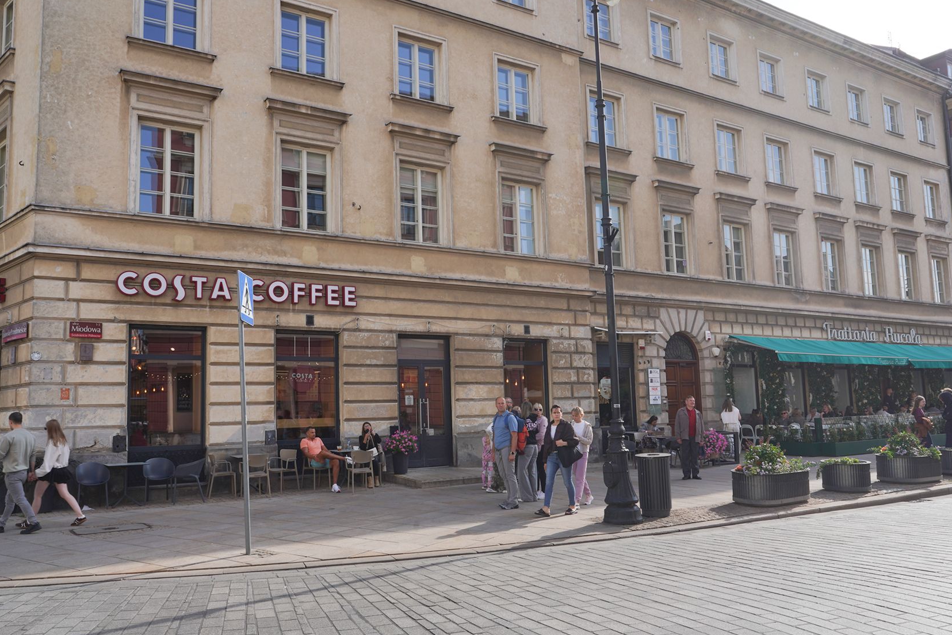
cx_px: 435
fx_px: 767
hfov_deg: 63.5
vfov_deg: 45.0
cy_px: 321
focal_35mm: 29
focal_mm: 24
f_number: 16
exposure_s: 1/100
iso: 100
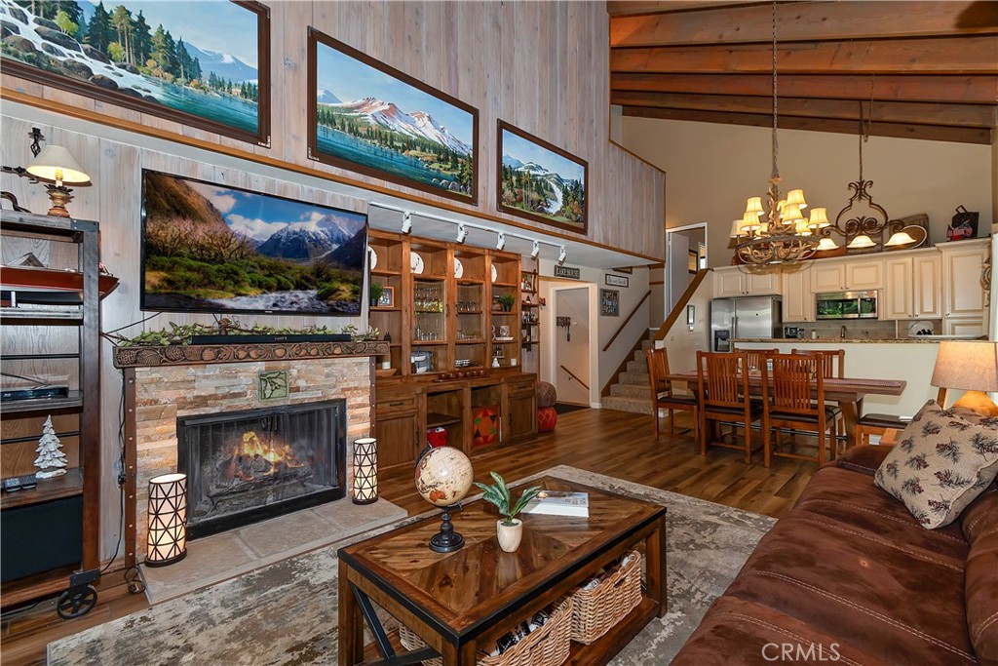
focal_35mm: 15
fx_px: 416
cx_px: 499
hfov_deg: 100.4
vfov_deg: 77.3
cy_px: 333
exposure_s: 1/30
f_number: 8
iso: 400
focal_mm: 10
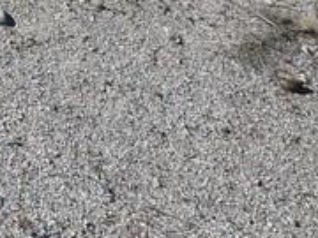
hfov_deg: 18.5
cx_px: -300
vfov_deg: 15.9
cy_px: -227
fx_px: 680
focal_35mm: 74
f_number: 1.9
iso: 20
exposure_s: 1/982
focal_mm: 2.2
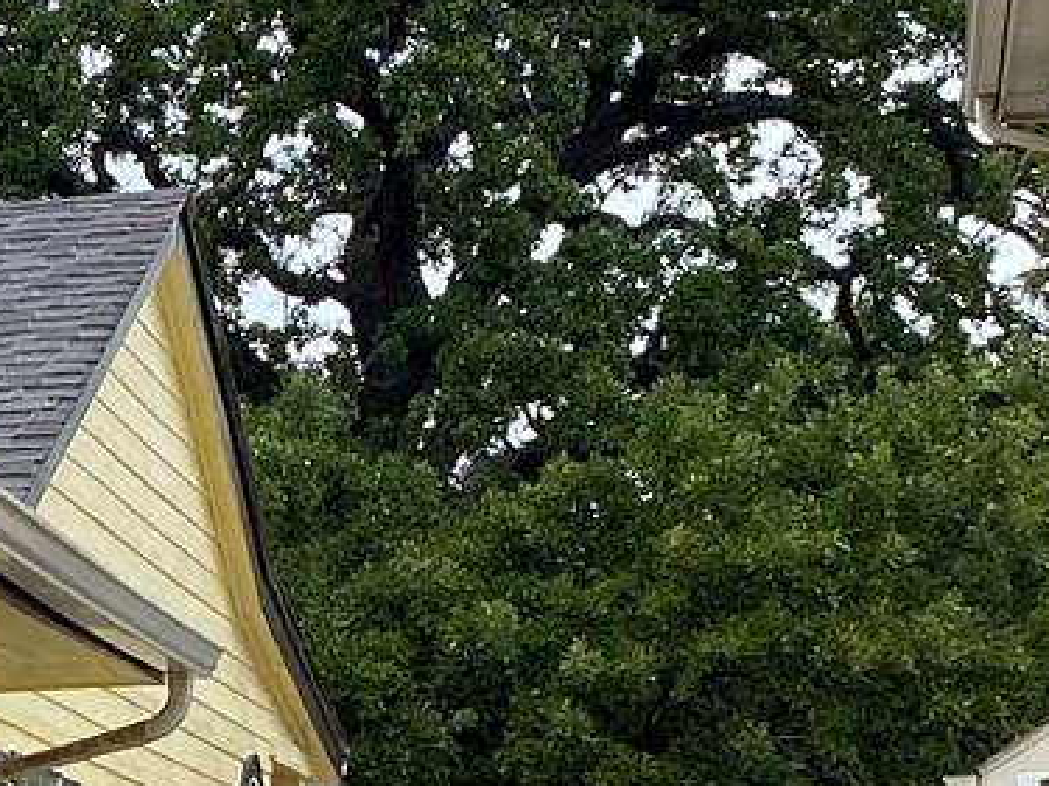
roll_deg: +0.0
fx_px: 4302
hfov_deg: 12.6
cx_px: -890
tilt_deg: -4.0
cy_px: 1245
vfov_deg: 10.1
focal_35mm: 142
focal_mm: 4.25
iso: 32
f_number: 1.8
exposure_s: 1/877
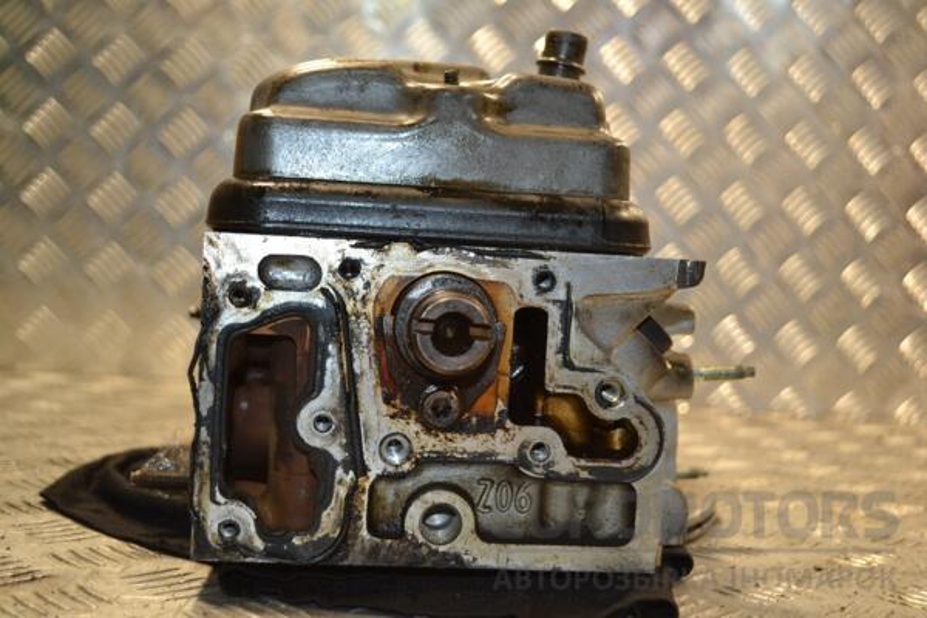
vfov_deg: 30.8
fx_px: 1120
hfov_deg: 45.0
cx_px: 464
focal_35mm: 44
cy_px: 309
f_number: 4.5
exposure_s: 1/60
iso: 320
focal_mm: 29
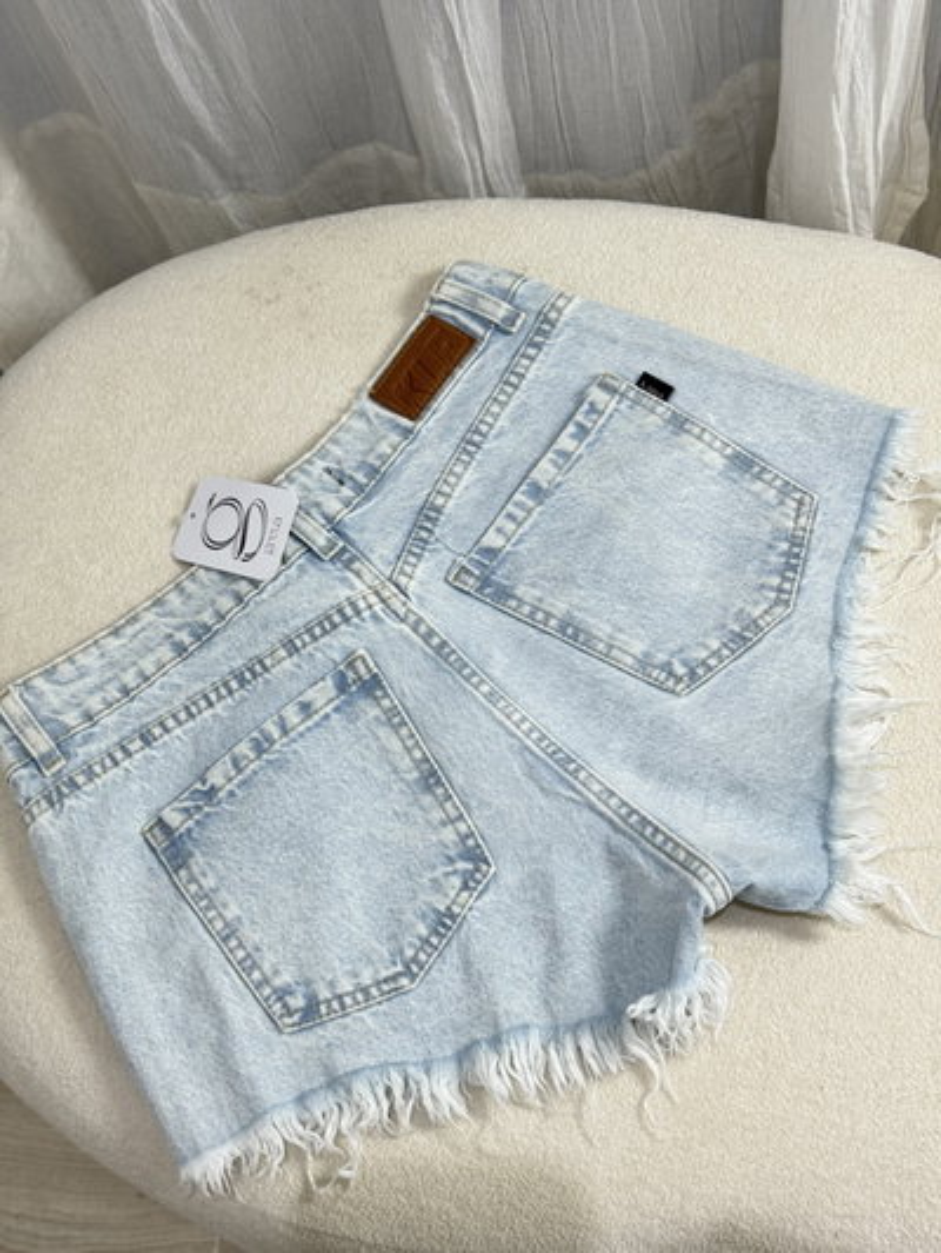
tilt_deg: -67.3
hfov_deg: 30.3
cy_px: 626
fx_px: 1739
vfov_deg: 39.6
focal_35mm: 48
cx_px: 470
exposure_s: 1/100
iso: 64
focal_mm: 6.76
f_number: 1.78
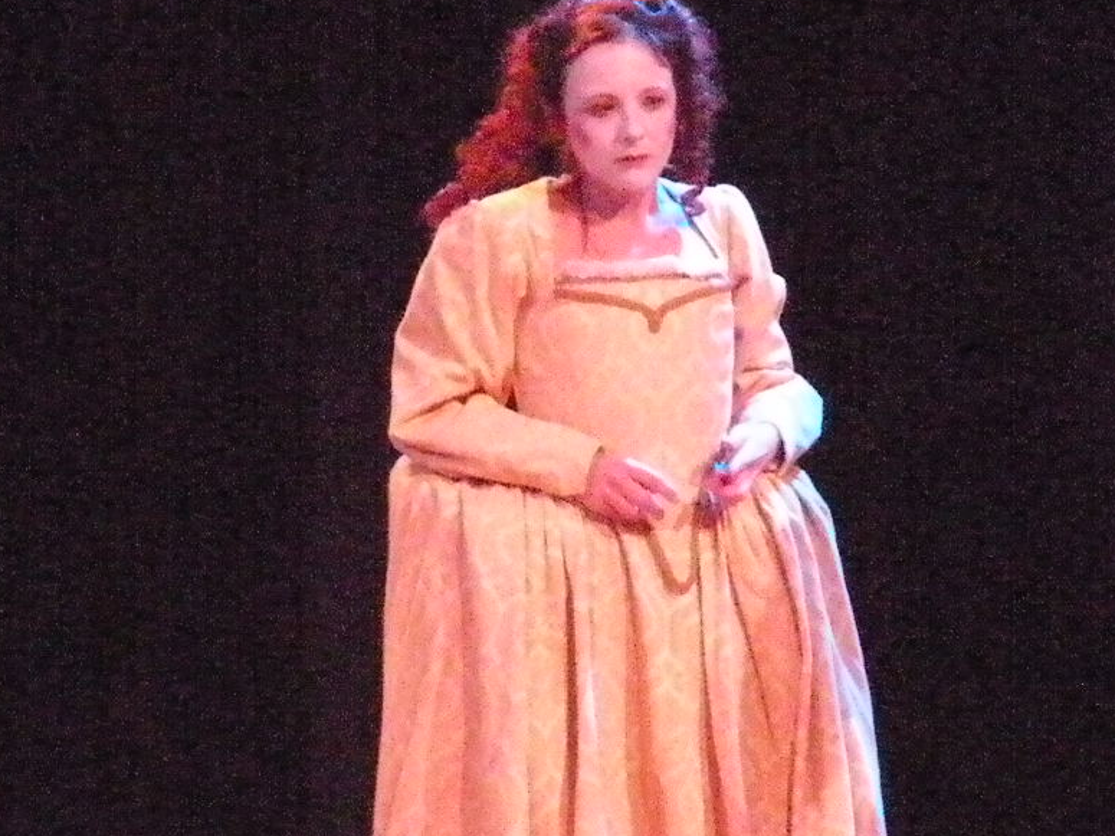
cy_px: 531
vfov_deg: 8.4
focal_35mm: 177
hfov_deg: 10.9
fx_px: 5700
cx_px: 1456
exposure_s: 1/32
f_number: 3.5
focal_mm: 11.9
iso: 2000
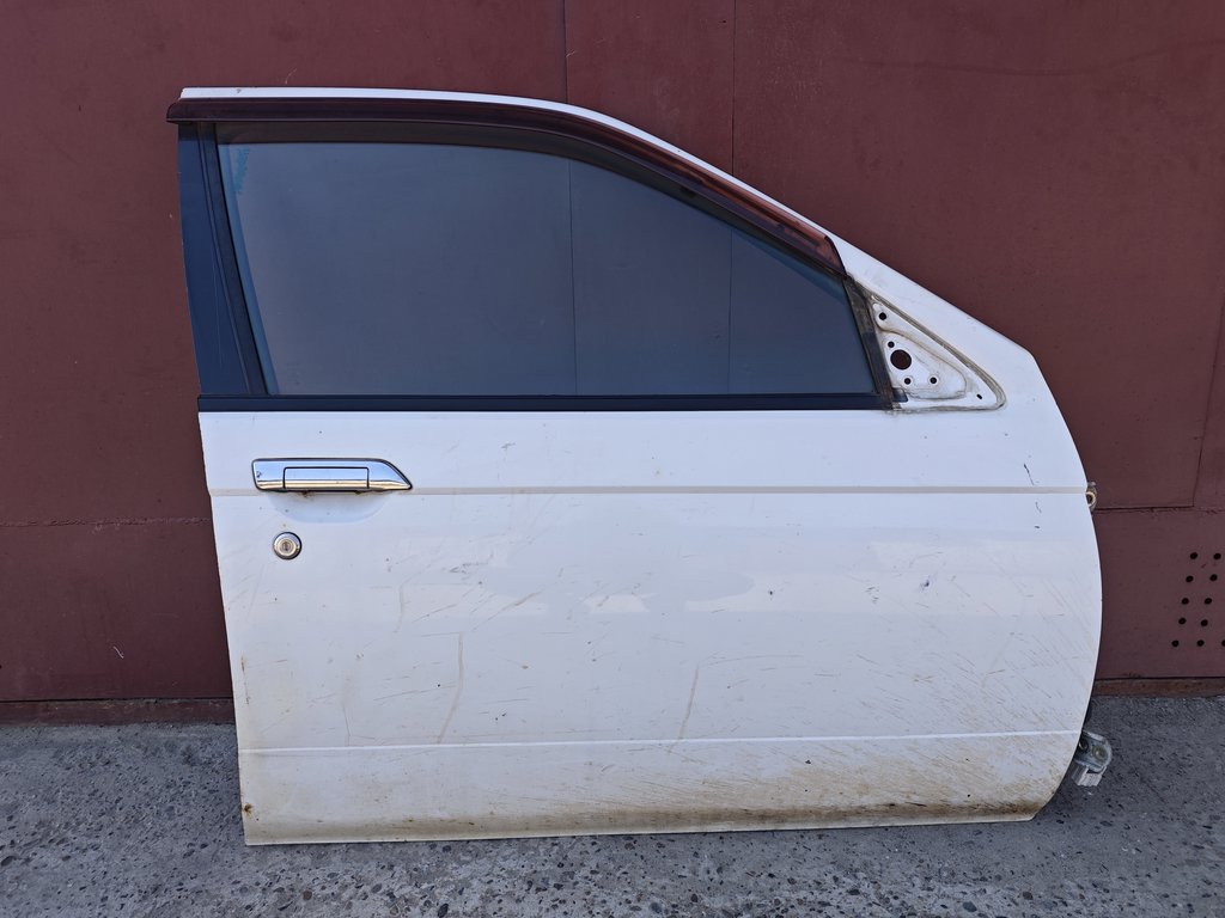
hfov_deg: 73.9
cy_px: 459
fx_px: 814
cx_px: 612
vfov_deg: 58.9
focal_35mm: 23
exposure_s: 1/710
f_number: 1.6
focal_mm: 6.55
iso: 50
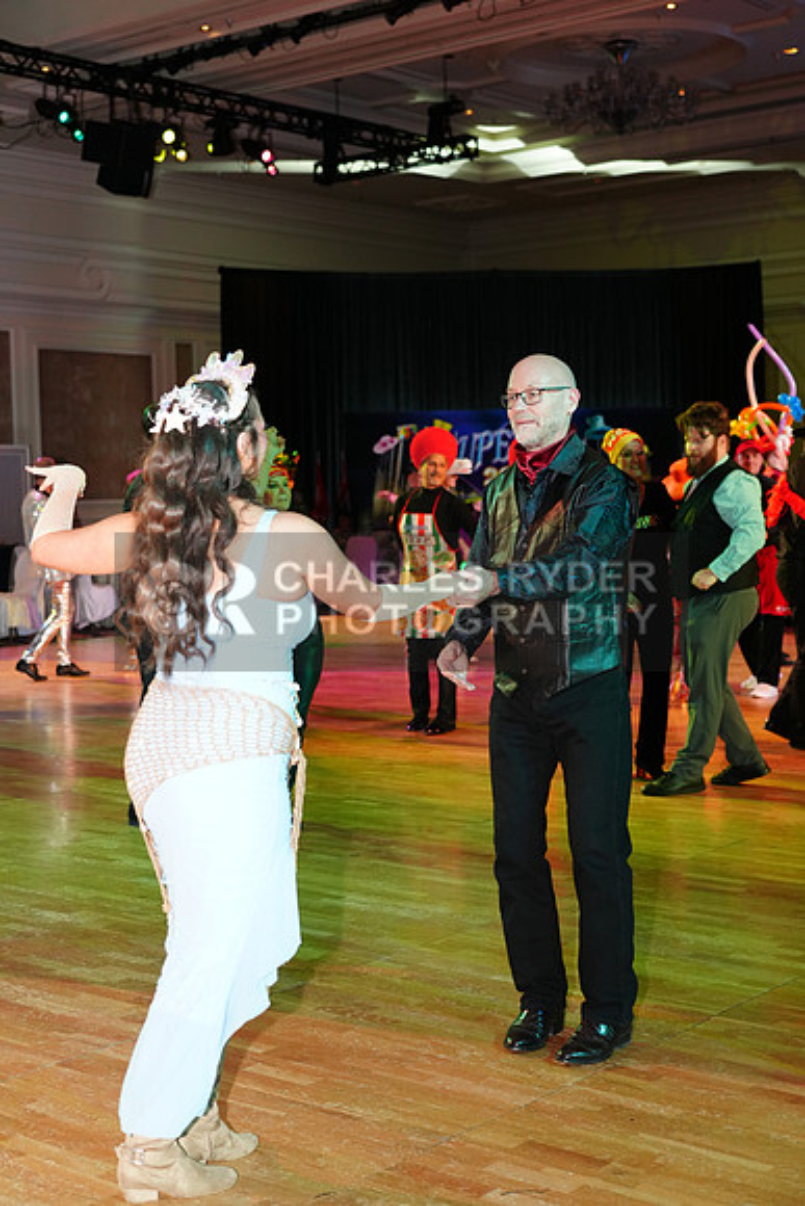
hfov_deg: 26.5
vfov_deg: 38.9
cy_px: 603
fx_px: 1709
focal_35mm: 51
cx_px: 402
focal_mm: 51
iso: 1600
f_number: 4
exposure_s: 1/250
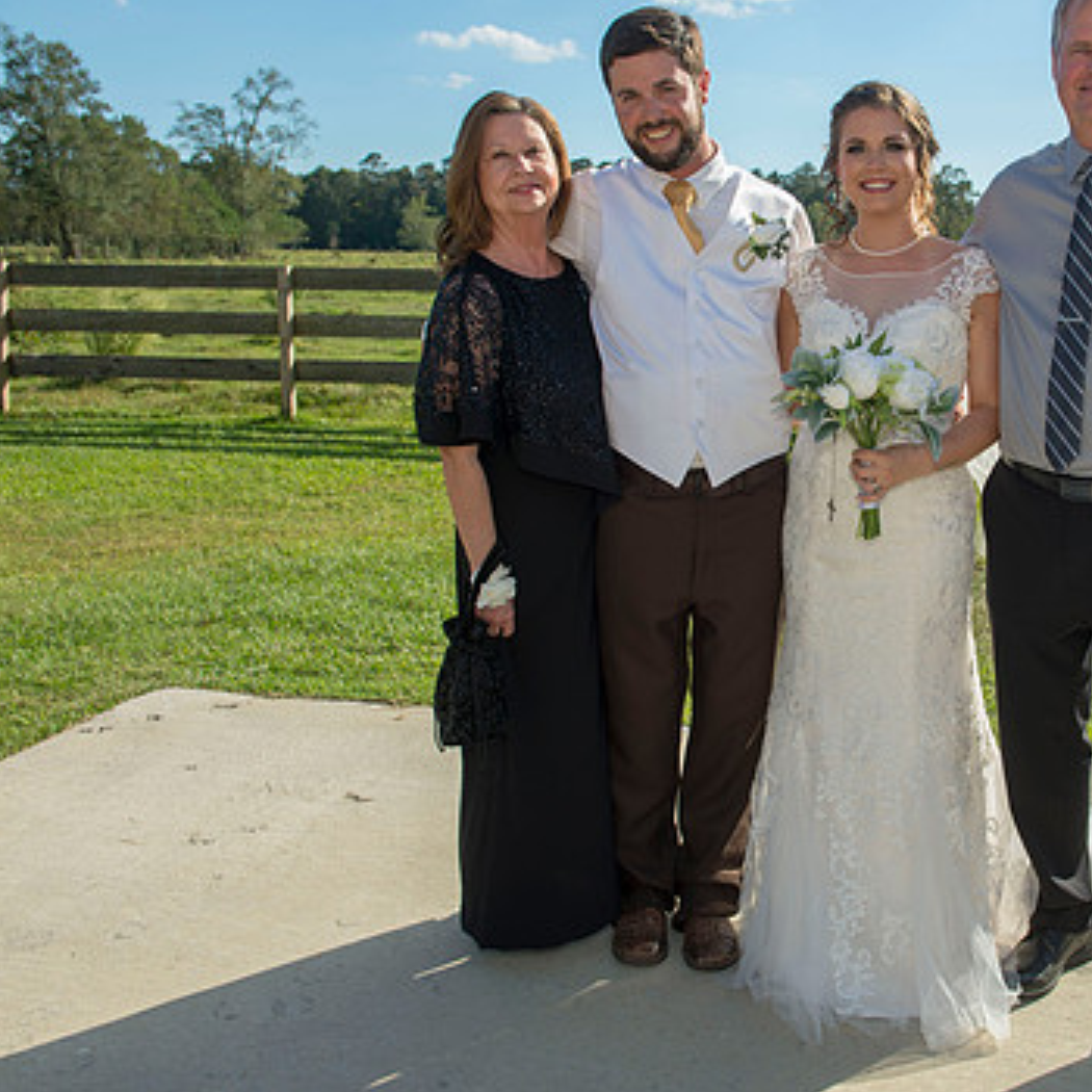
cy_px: 524
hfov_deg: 42.4
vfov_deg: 43.8
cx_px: 827
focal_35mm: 38
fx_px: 1356
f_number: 6.3
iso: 200
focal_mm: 27
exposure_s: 1/500
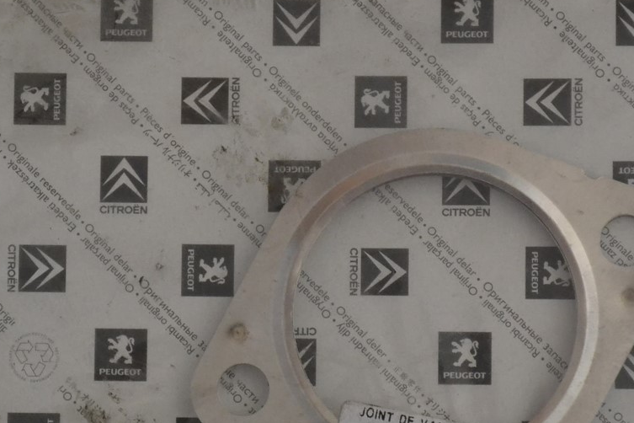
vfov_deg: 9.3
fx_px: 2604
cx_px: 259
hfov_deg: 13.9
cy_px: 327
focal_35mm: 148
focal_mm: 55
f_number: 5.6
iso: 3200
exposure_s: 1/60
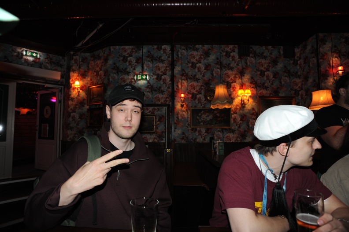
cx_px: 174
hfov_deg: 84.0
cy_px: 116
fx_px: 194
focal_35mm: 20
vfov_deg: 61.9
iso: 800
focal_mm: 20
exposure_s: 1/60
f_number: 5
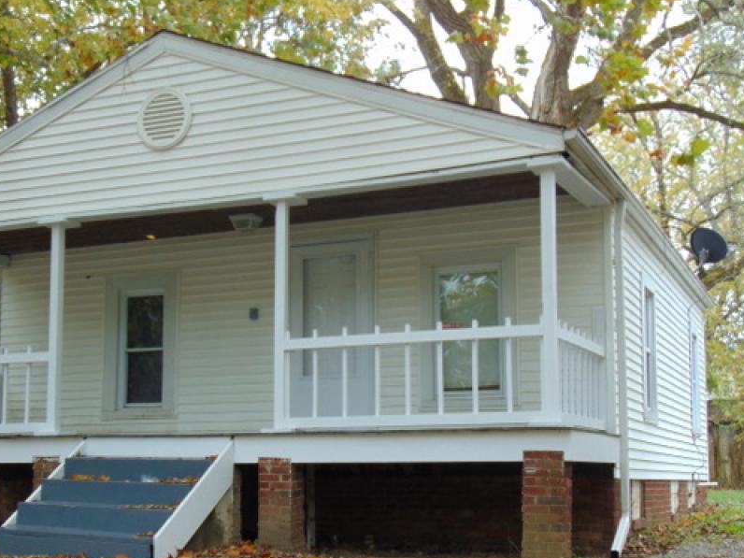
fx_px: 1161
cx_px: 293
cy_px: 355
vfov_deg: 26.9
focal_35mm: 54
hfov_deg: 35.4
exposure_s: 1/60
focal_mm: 7.6
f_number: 3.3
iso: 80
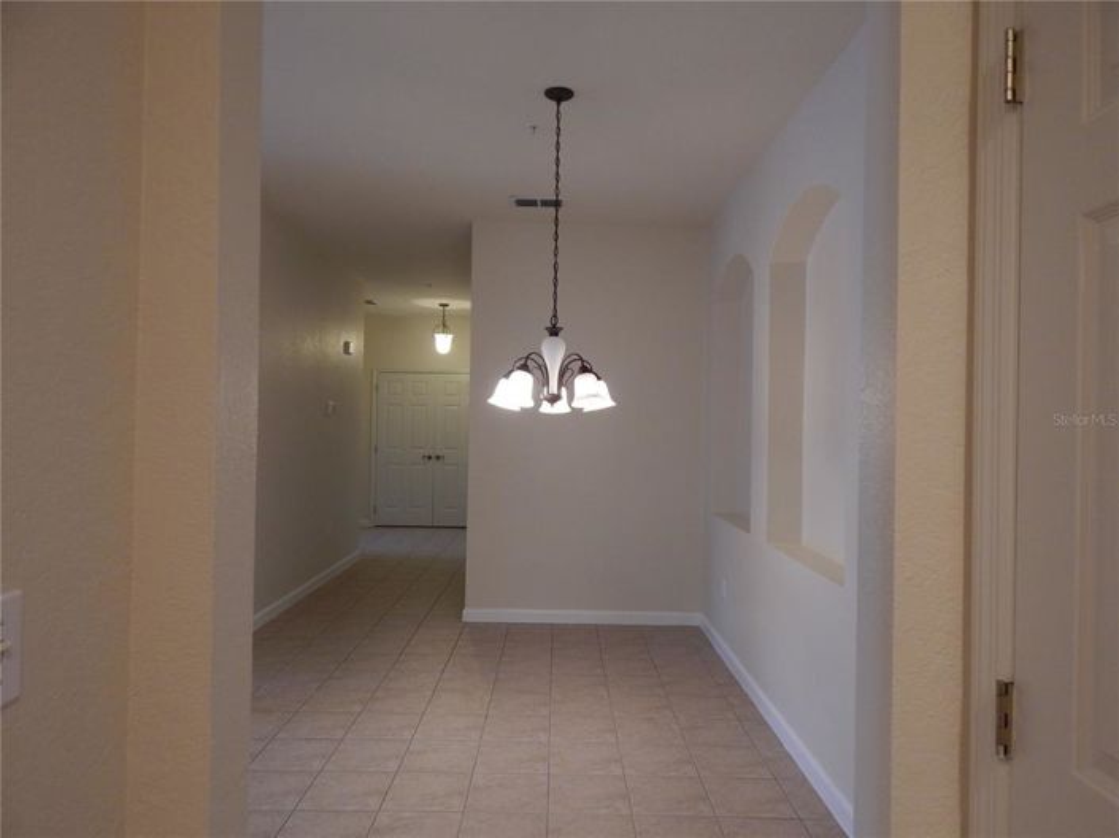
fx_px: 711
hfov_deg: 76.4
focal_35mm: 22
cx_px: 560
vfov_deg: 61.0
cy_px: 419
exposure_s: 1/30
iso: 200
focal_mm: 4
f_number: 3
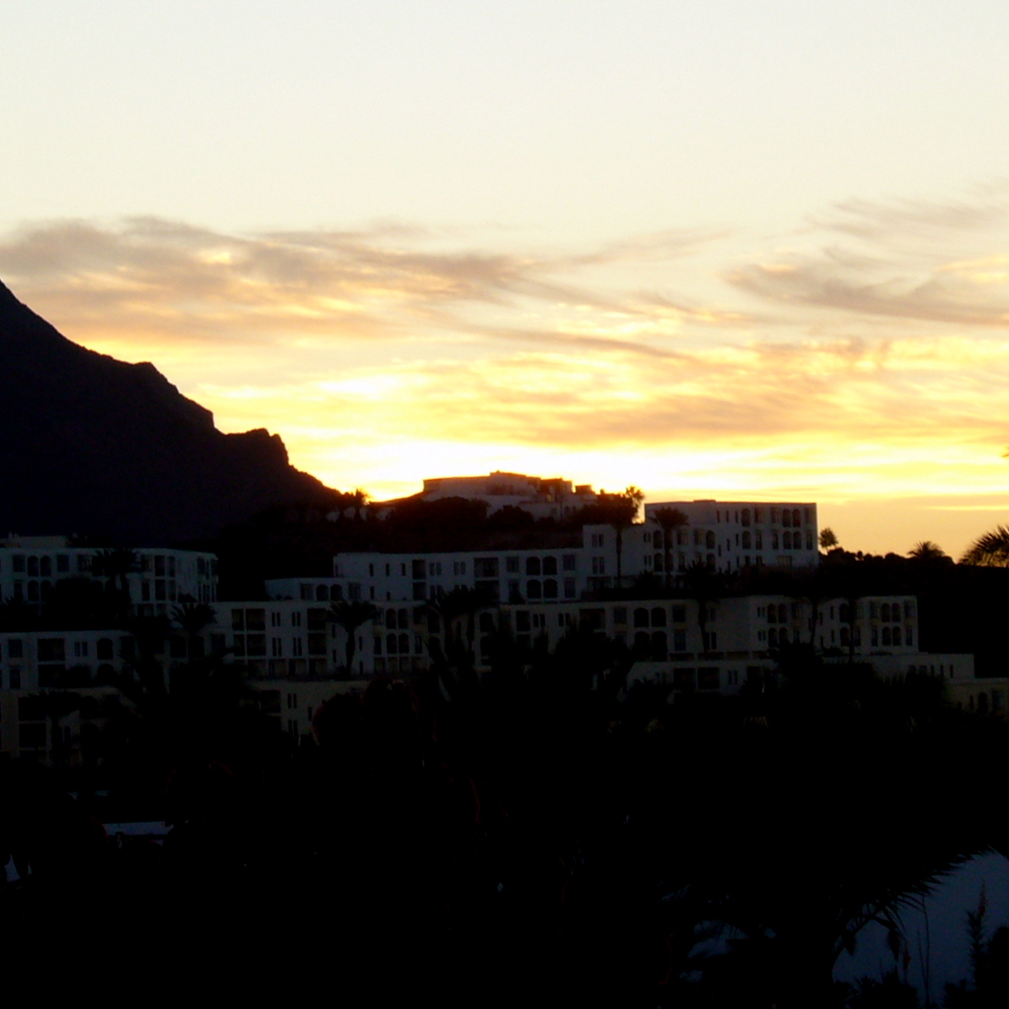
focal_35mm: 168
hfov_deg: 10.4
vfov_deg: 10.4
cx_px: 464
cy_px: 506
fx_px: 5540
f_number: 5.6
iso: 80
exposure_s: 1/40
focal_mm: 16.8
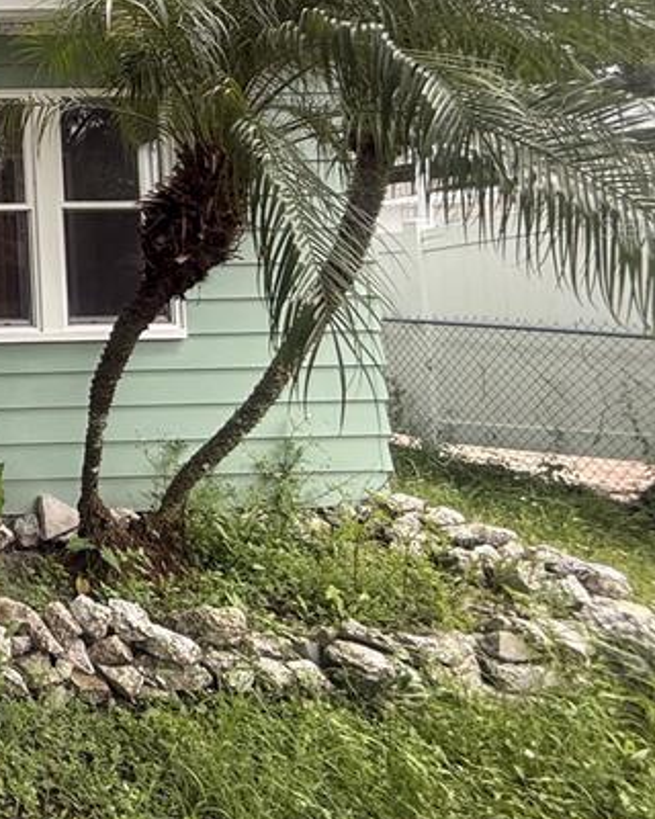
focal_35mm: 35
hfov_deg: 28.2
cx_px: -323
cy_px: 227
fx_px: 848
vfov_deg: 49.9
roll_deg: +0.7
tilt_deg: +4.2
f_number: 2.2
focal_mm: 2.22
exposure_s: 1/279
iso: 50
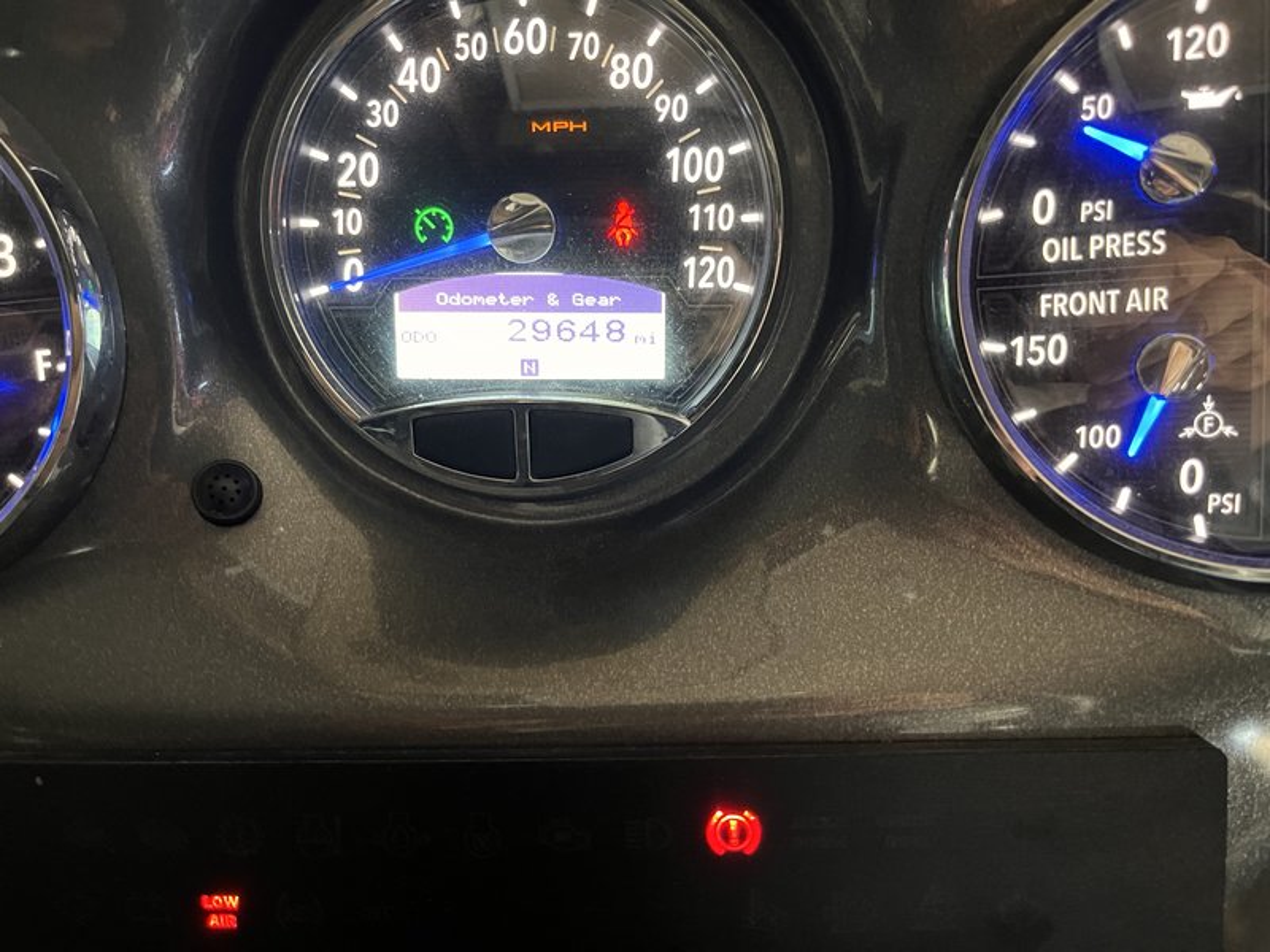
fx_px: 954
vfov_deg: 53.1
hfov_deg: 67.3
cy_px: 476
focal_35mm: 26
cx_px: 635
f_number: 1.6
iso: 640
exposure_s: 1/30
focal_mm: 5.1
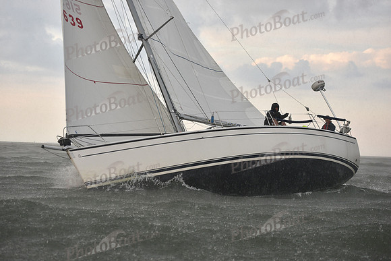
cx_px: 196
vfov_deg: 16.7
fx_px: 891
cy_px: 130
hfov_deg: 24.8
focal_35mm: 82
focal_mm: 82
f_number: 3.2
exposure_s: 1/500
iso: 400
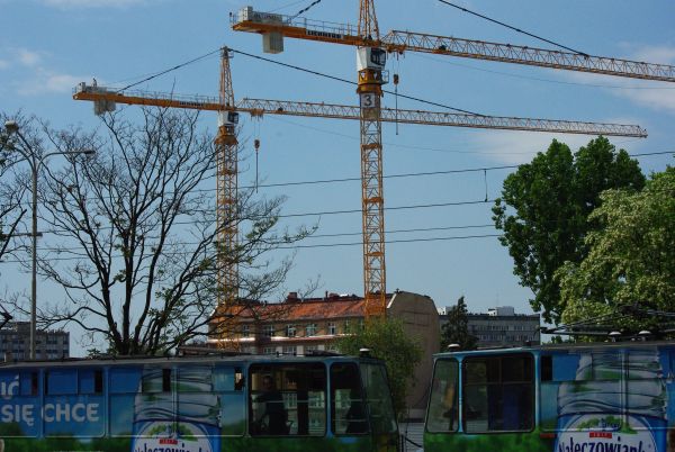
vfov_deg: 16.7
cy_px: 226
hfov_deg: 24.7
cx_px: 338
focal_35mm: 82
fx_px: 1540
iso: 800
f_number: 11
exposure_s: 1/2000
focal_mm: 55
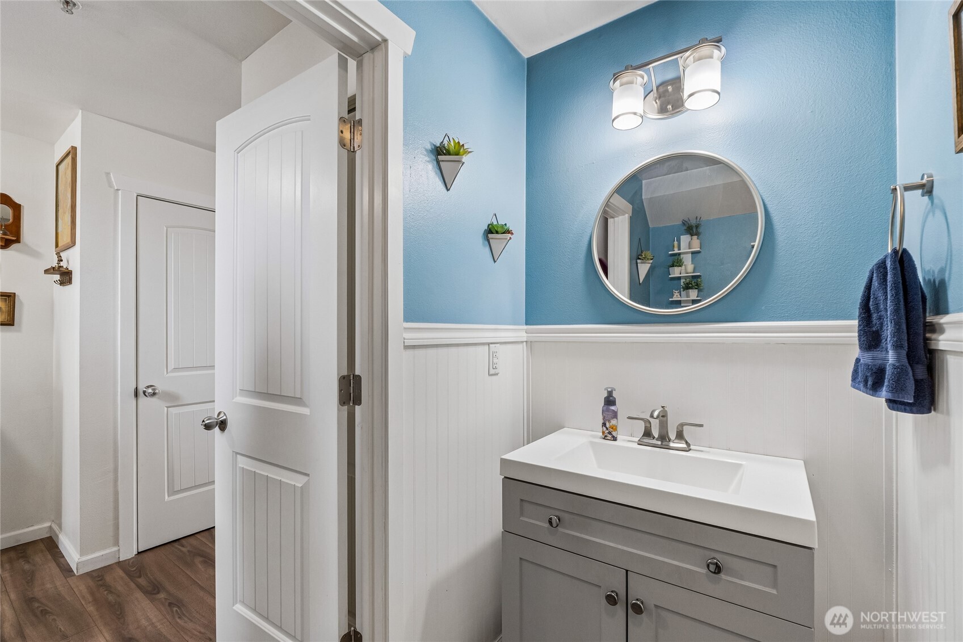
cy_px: 321
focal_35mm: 15
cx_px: 482
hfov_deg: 100.4
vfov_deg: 77.3
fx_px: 401
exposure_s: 1/3.33
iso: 250
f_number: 9
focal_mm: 10
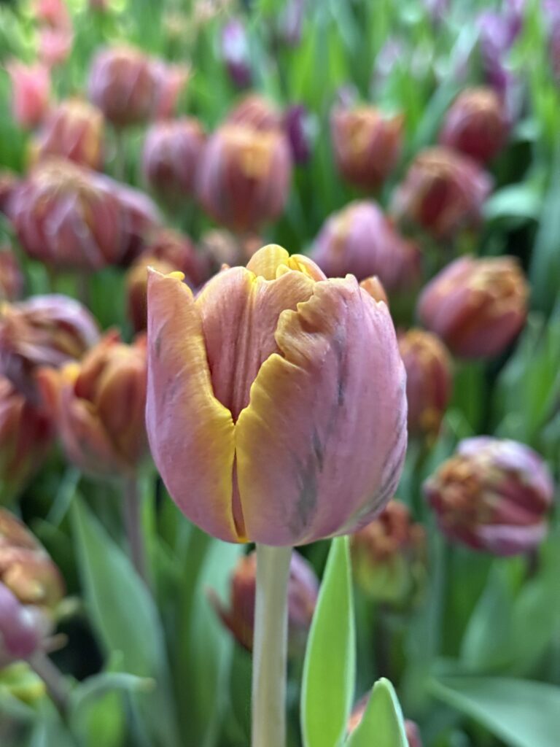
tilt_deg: -31.4
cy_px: 374
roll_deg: -0.9
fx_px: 1035
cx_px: 280
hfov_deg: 30.3
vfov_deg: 39.7
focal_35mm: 48
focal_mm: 6.76
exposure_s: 1/25
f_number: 1.78
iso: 500
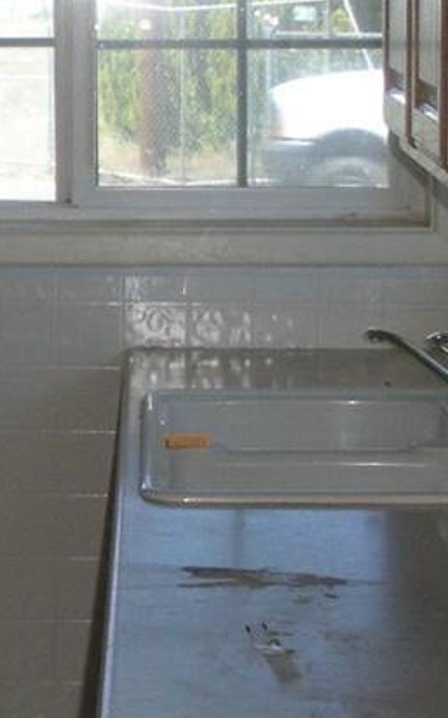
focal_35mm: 139
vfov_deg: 15.0
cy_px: 403
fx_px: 2719
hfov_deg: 9.1
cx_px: -305
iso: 158
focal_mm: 6.3
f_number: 3.5
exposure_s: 1/45.1
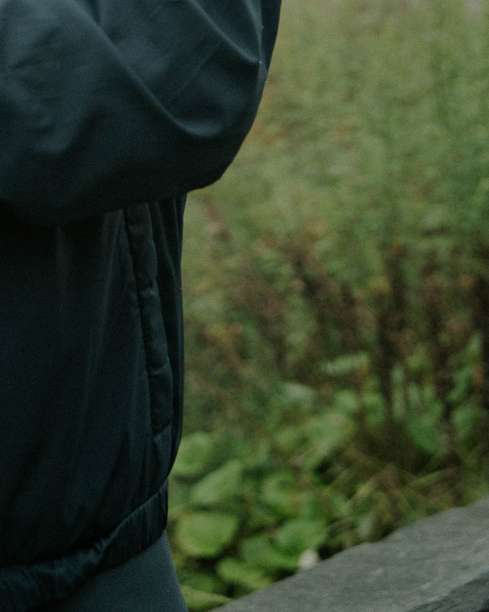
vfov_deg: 16.5
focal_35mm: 102
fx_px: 1846
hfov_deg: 14.1
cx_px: -257
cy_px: -399
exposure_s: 1/100
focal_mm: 28
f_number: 3.5
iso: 320
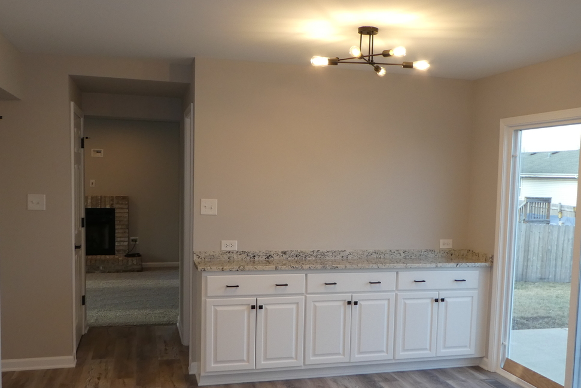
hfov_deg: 51.7
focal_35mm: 37
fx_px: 597
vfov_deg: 35.8
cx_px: 336
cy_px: 241
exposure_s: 1/60
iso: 125
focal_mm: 4.3
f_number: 3.3
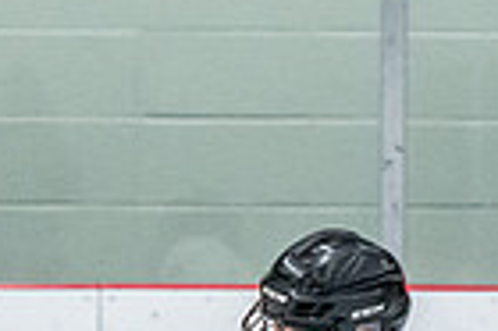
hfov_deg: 2.4
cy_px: 675
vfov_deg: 1.6
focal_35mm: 877
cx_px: 436
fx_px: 12118
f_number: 2.8
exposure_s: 1/800
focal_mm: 125
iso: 4000
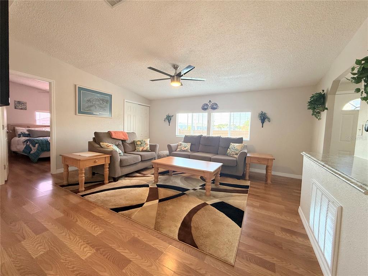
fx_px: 149
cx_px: 184
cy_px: 138
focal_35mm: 14
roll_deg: -1.8
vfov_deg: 85.7
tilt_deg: -3.1
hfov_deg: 102.1
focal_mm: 2.22
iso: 200
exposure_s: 1/120
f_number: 2.2
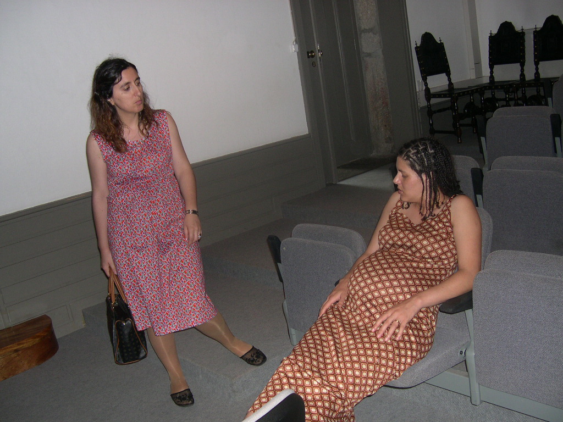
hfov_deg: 49.0
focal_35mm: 38
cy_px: 211
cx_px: 282
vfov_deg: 37.7
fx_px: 618
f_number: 2.8
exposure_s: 1/60
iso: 177
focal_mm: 8
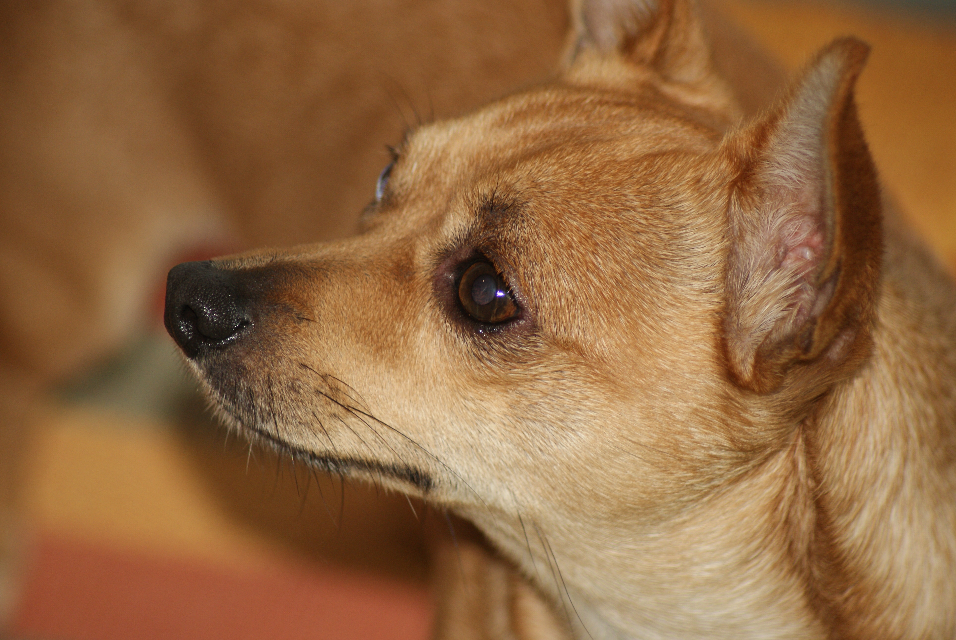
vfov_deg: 6.1
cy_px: 320
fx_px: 5982
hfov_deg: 9.1
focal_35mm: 225
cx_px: 478
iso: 400
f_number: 4.5
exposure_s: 1/125
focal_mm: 150
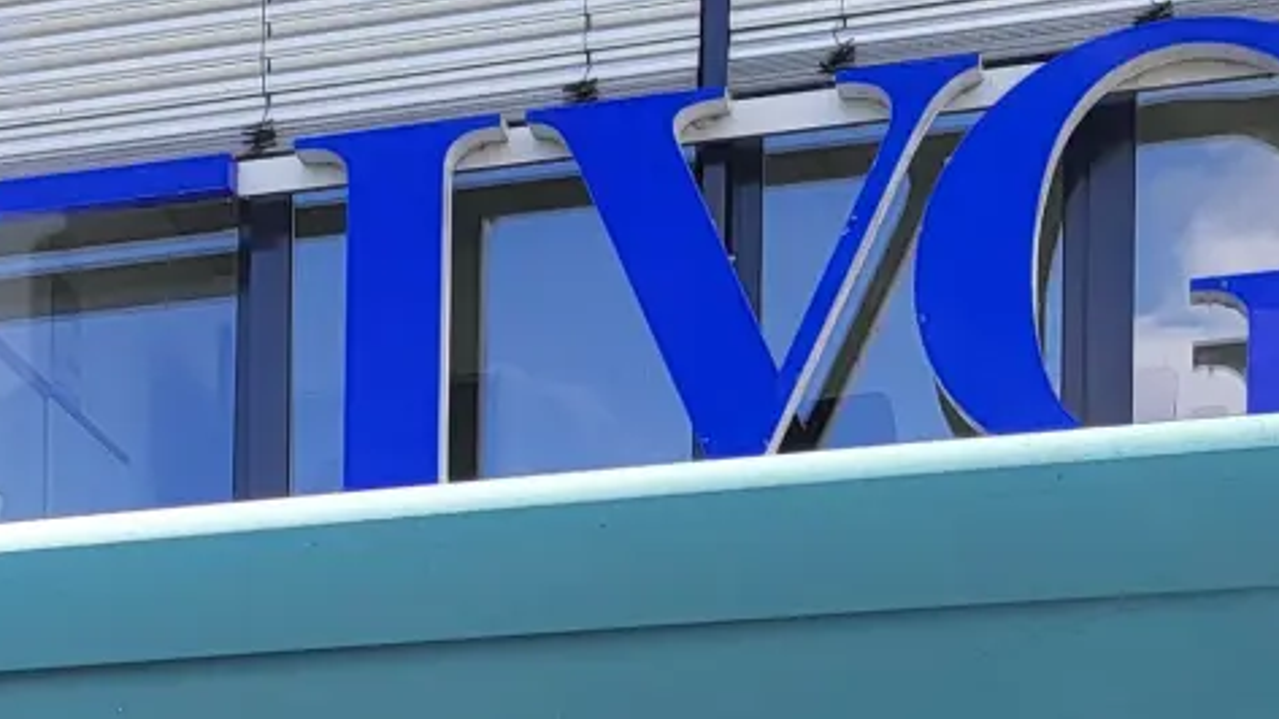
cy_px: 1557
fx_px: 3900
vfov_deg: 9.6
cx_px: -322
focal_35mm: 115
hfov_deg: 17.6
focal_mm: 5.4
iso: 40
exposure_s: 1/1081
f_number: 1.8
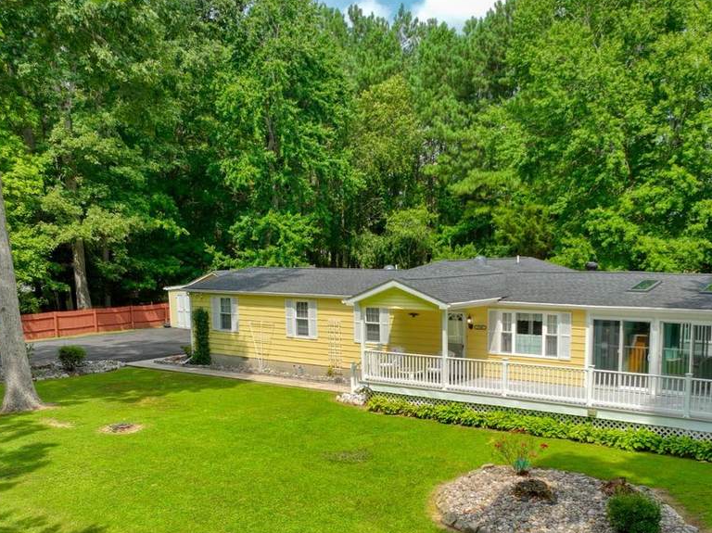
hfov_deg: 46.7
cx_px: 402
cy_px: 387
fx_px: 822
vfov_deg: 35.3
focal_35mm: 40
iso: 140
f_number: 2.8
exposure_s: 1/60
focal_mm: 12.29
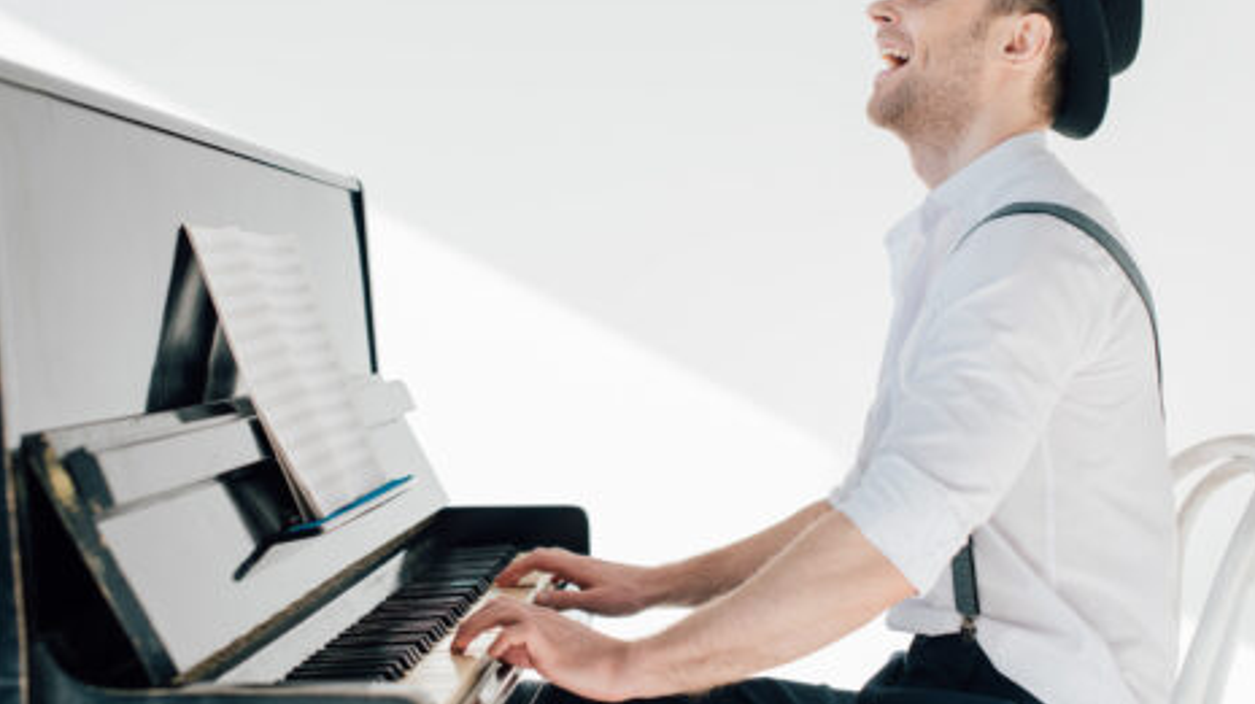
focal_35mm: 63
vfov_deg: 19.1
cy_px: 325
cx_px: 622
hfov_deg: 33.3
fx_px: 2095
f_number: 3.5
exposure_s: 1/400
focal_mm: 50
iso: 250
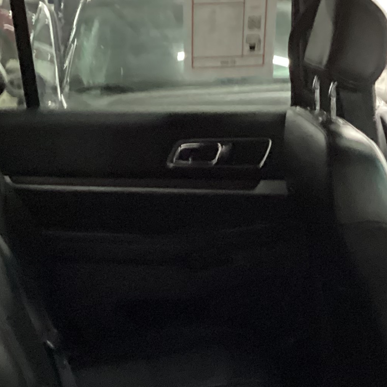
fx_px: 1113
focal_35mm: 88
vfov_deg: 19.4
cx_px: 224
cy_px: 344
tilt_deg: -20.9
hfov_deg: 19.7
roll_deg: +2.1
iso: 800
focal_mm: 3.3
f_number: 2.4
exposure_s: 1/17
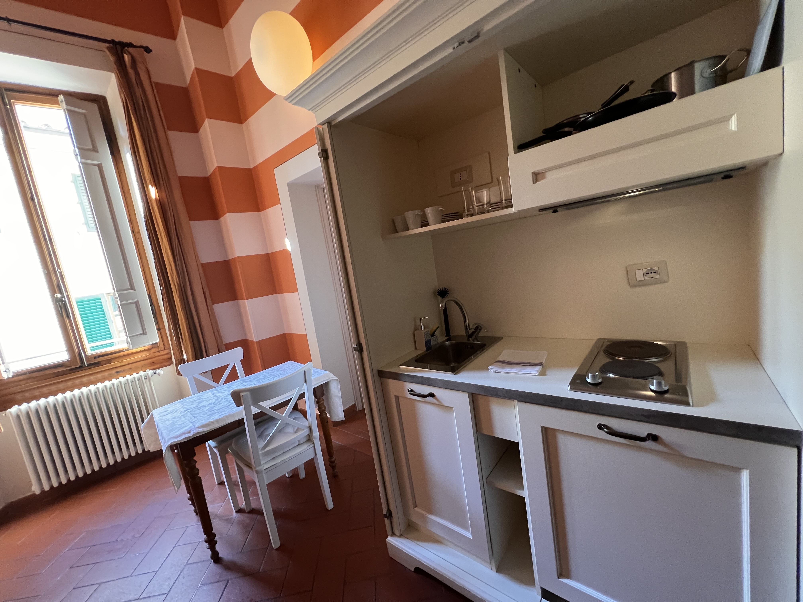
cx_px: 402
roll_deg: +9.2
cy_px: 301
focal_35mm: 13
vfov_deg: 89.9
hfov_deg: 106.2
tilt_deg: -7.7
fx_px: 302
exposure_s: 1/50
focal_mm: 1.57
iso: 320
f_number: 1.8
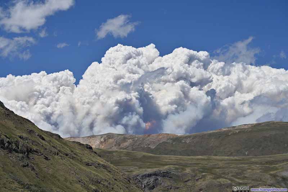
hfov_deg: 17.1
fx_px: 960
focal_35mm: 120
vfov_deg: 11.4
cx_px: 144
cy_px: 96
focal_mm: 120
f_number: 10
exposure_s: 1/500
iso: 64
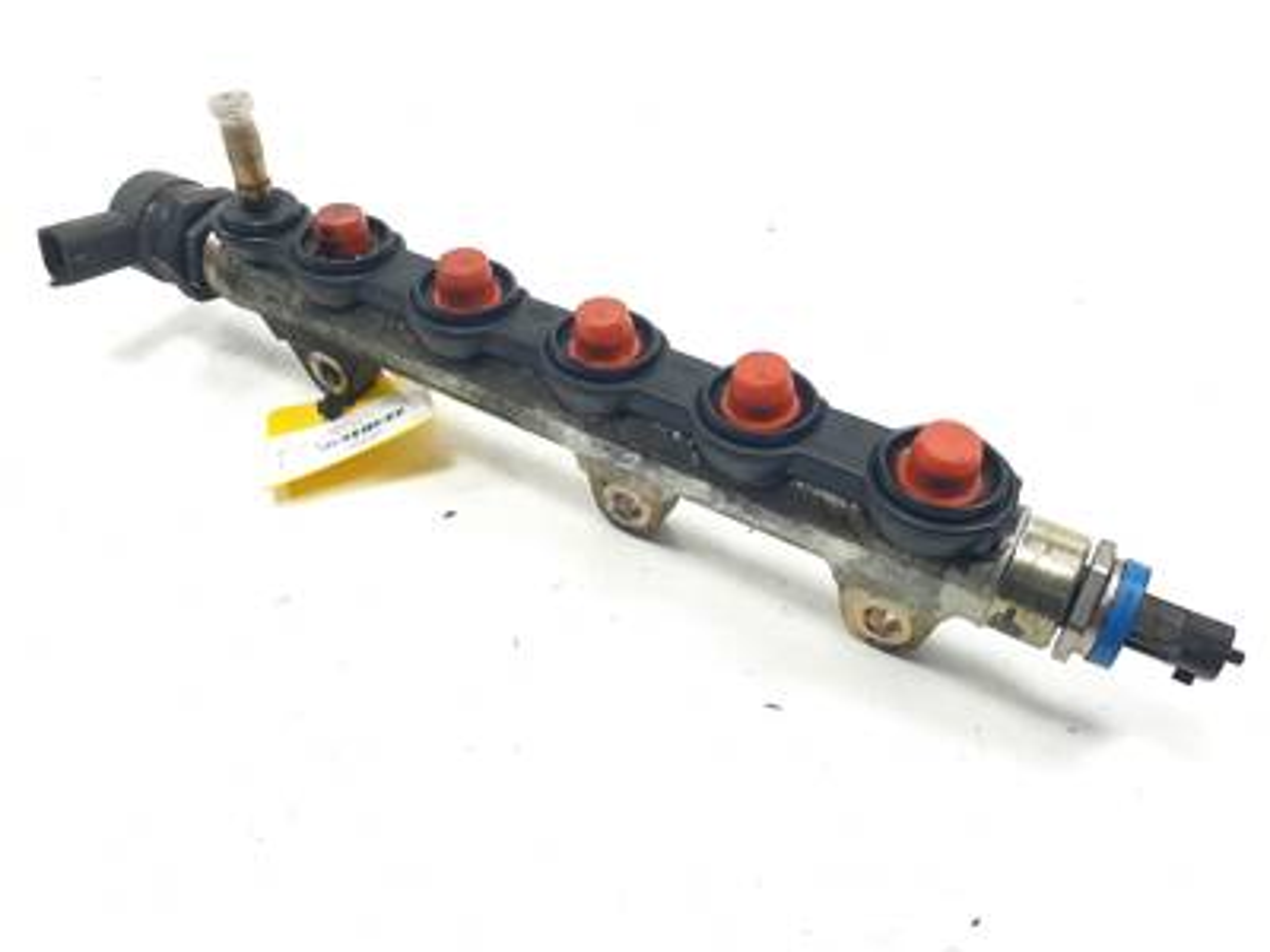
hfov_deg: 67.3
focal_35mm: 26
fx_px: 954
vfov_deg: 53.1
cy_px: 476
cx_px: 635
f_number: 2.4
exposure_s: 1/125
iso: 50
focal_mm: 4.3
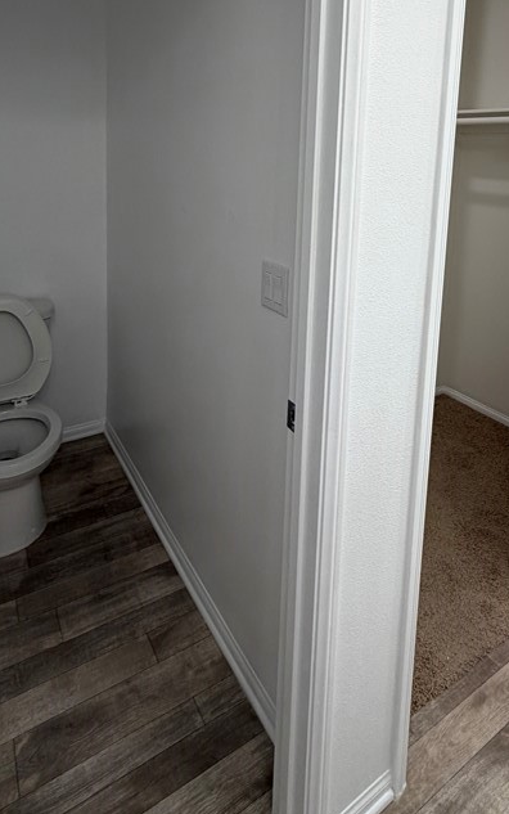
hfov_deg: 50.2
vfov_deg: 70.7
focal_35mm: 24
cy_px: 224
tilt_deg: -6.1
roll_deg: -2.6
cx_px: 338
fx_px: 532
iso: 100
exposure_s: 1/120
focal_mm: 2.22
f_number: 2.2
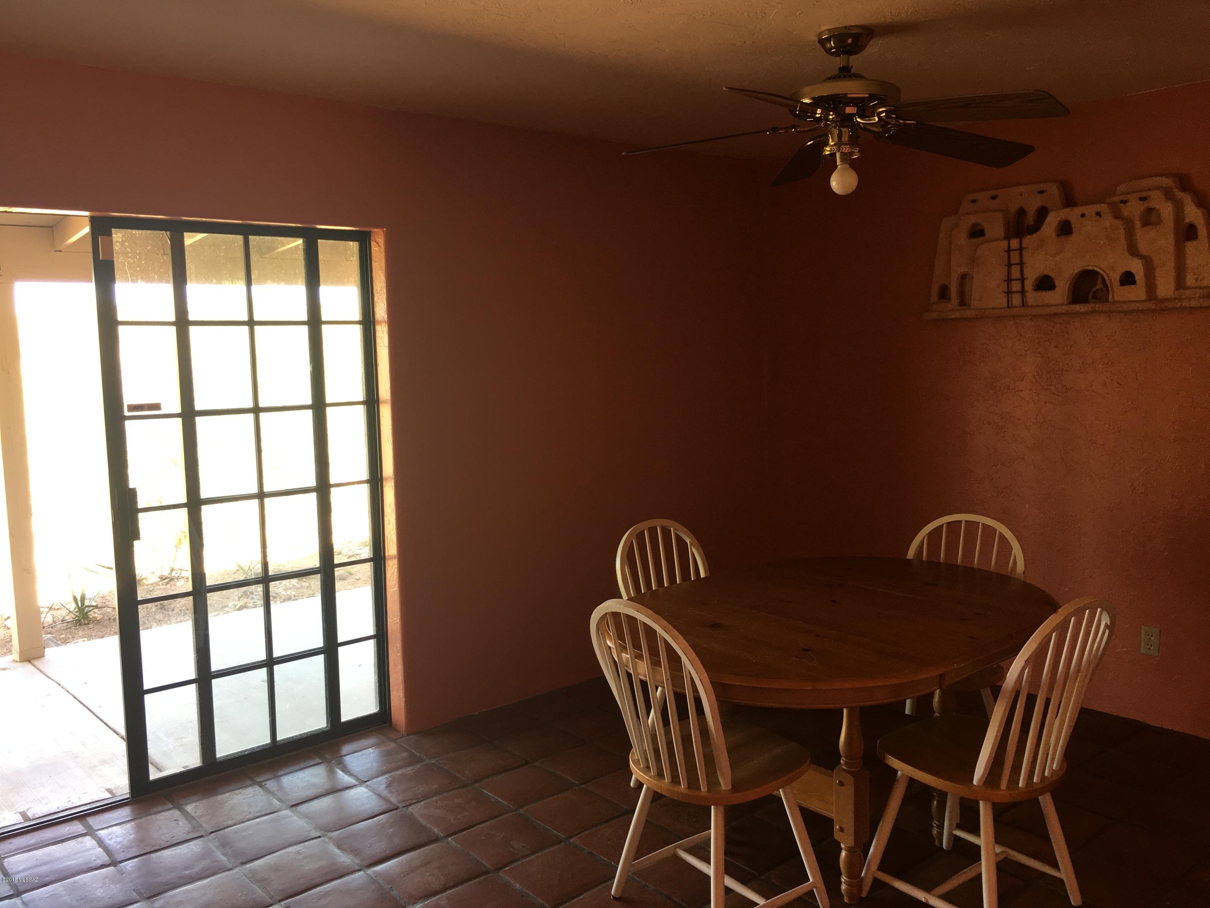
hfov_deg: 61.7
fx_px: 1014
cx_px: 605
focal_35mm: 29
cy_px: 454
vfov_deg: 48.2
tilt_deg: -5.3
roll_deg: +0.5
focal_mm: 4.15
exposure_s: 1/40
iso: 25
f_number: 2.2
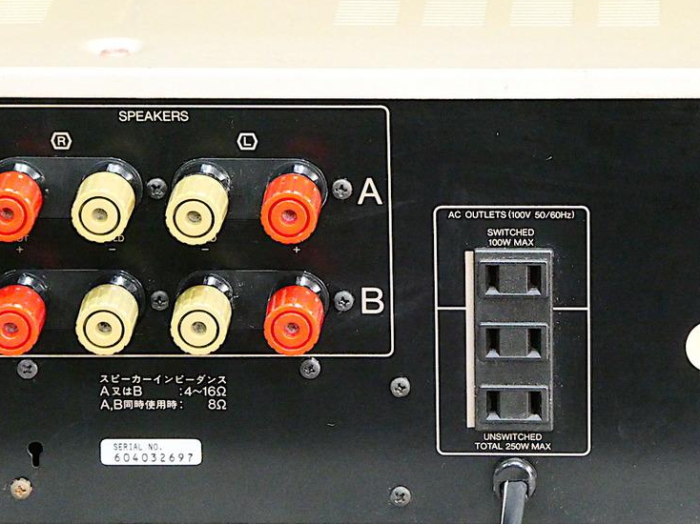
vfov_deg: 6.6
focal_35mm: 225
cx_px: 440
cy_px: 303
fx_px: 4548
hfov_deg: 8.8
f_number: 5.6
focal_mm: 30.9
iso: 1600
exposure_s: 1/20
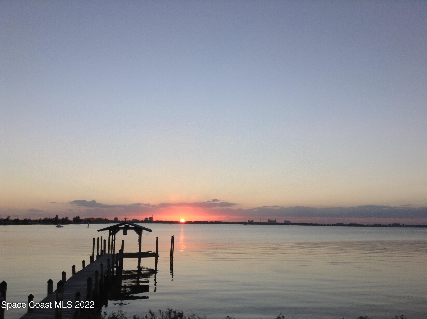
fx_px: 406
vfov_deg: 42.8
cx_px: 214
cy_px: 160
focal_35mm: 33
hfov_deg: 55.4
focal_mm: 3.3
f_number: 2.4
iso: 25
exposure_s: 1/263
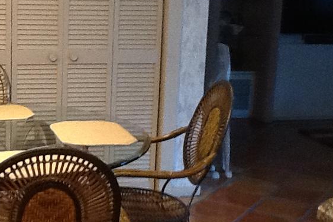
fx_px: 721
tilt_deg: -15.1
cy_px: 120
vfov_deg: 17.5
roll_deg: +0.2
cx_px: 76
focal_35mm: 78
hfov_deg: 25.6
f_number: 2.4
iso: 200
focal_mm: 2.03
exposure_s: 1/30
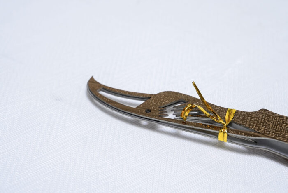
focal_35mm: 70
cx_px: 144
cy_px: 96
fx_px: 560
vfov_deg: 19.5
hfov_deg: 28.8
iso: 3200
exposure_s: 1/200
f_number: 9
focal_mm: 70
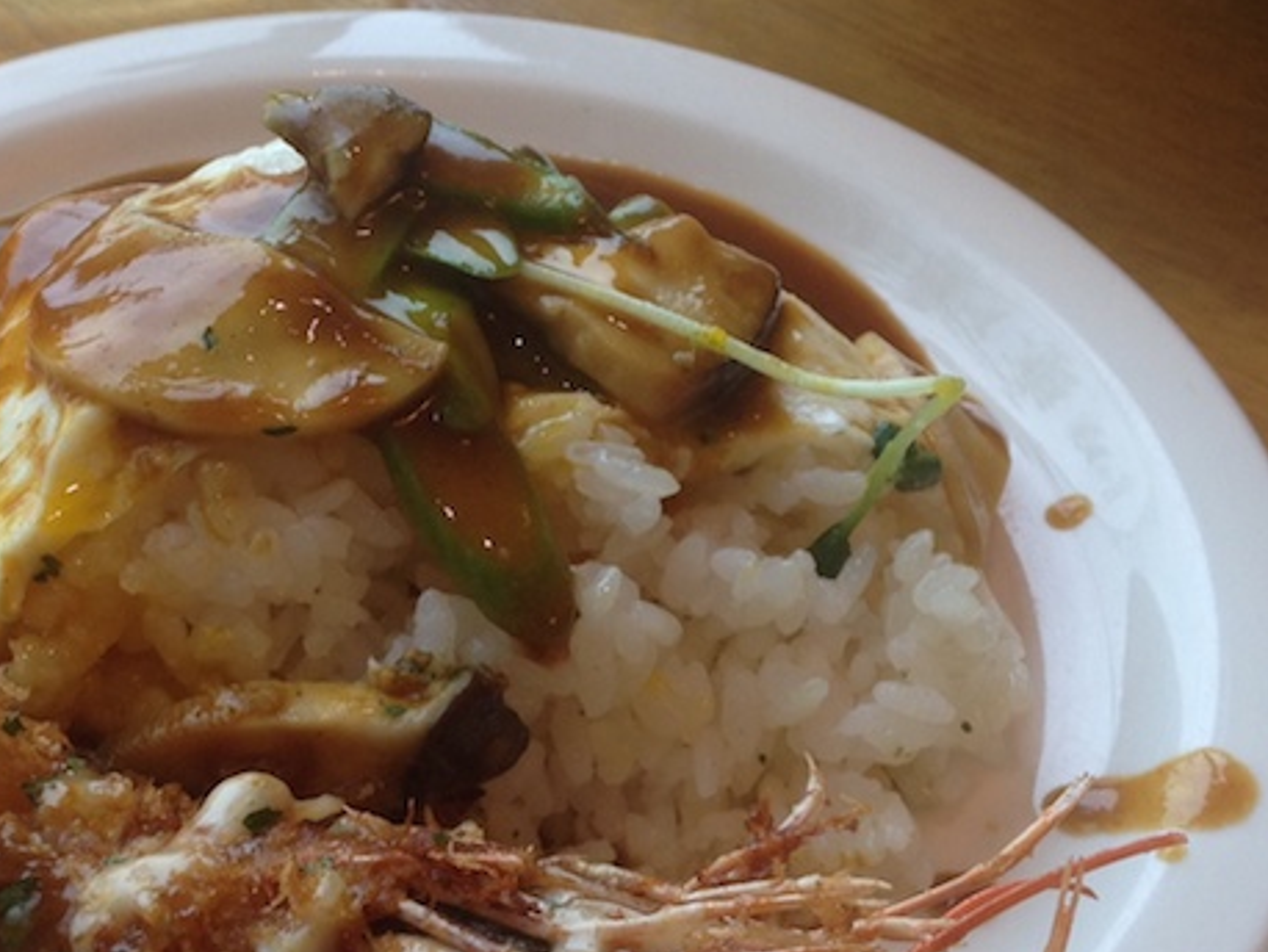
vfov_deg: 19.1
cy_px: 620
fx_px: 2822
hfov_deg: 25.3
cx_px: 496
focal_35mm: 77
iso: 50
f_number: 2.4
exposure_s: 1/137
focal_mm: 4.28
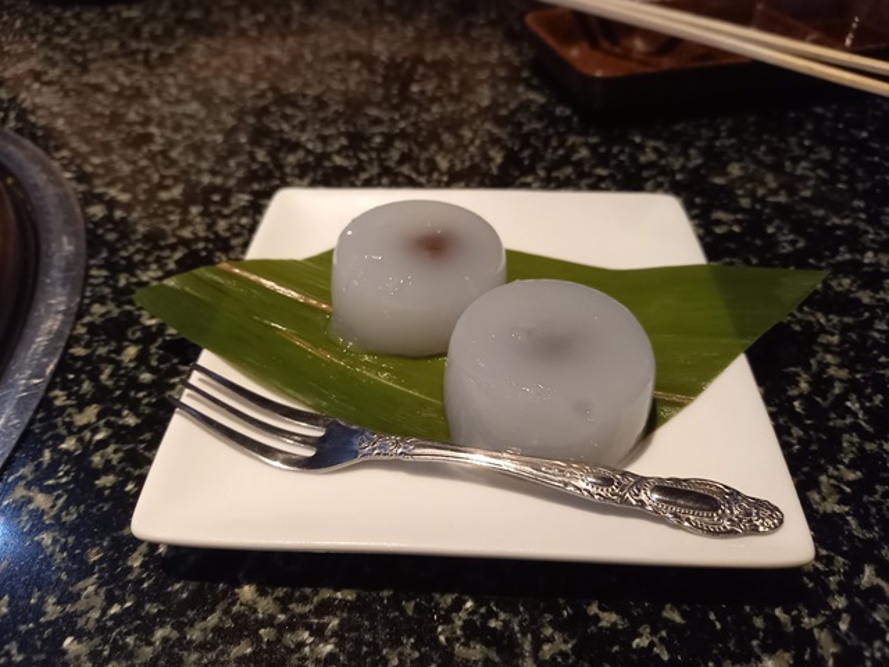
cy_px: 334
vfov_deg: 54.9
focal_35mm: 25
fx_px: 642
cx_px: 444
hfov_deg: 69.4
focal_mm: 4.65
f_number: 1.8
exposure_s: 1/60
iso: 400
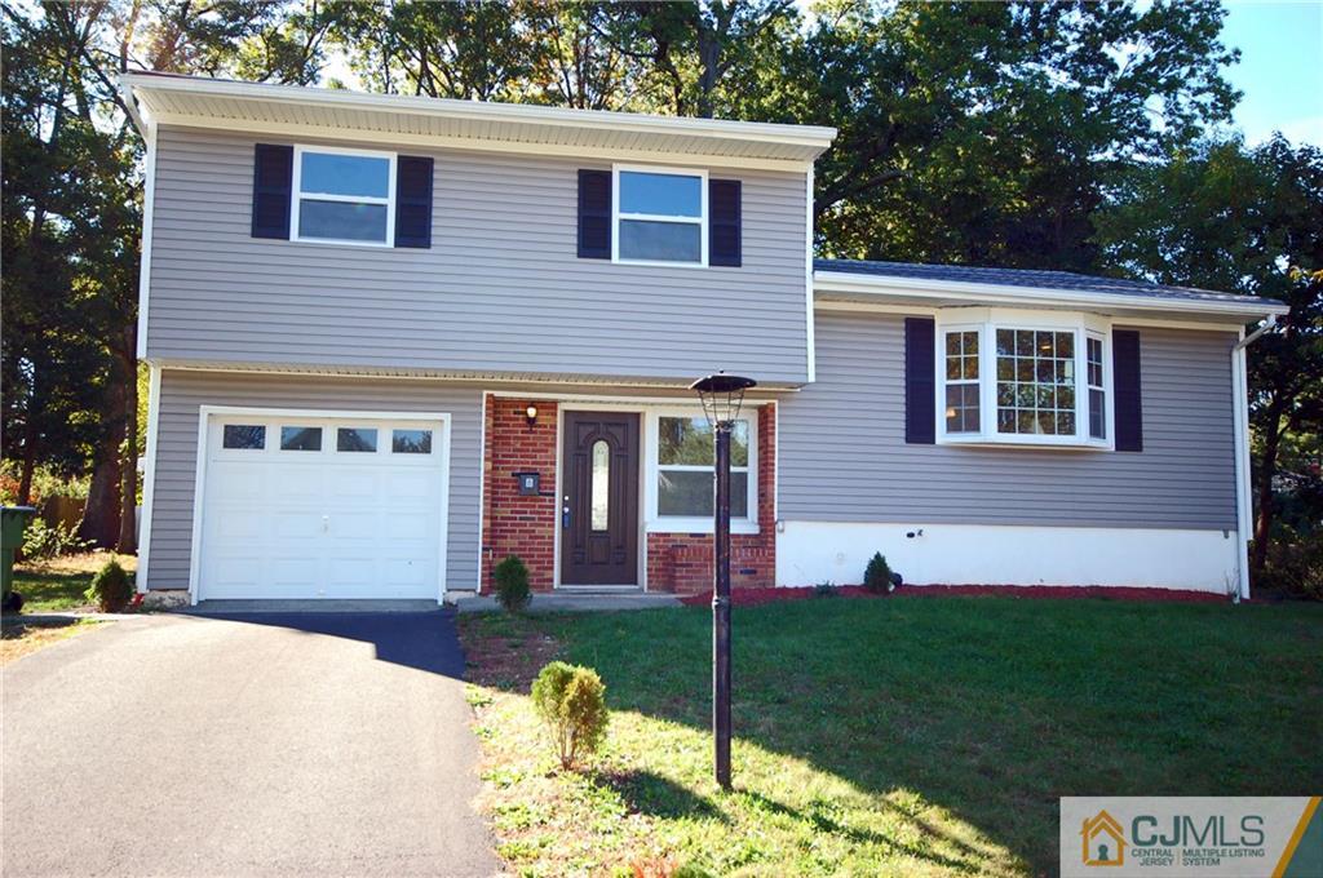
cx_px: 662
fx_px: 1101
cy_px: 439
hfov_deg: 62.0
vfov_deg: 43.5
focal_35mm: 30
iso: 400
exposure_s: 1/160
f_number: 6.3
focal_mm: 20
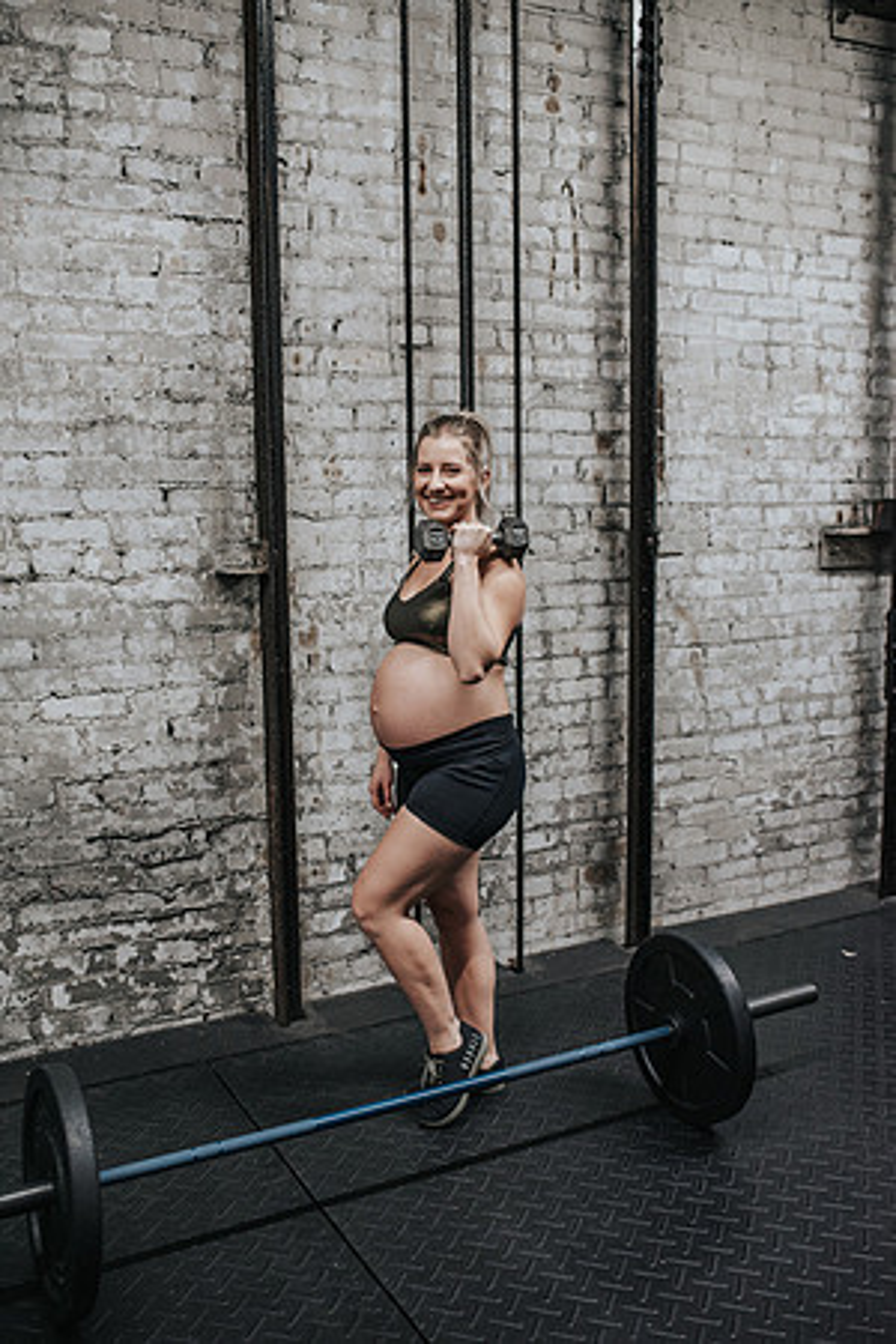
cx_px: 448
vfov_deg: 54.4
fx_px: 1307
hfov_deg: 37.9
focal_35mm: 35
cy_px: 672
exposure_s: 1/250
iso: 800
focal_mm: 35
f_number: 3.2
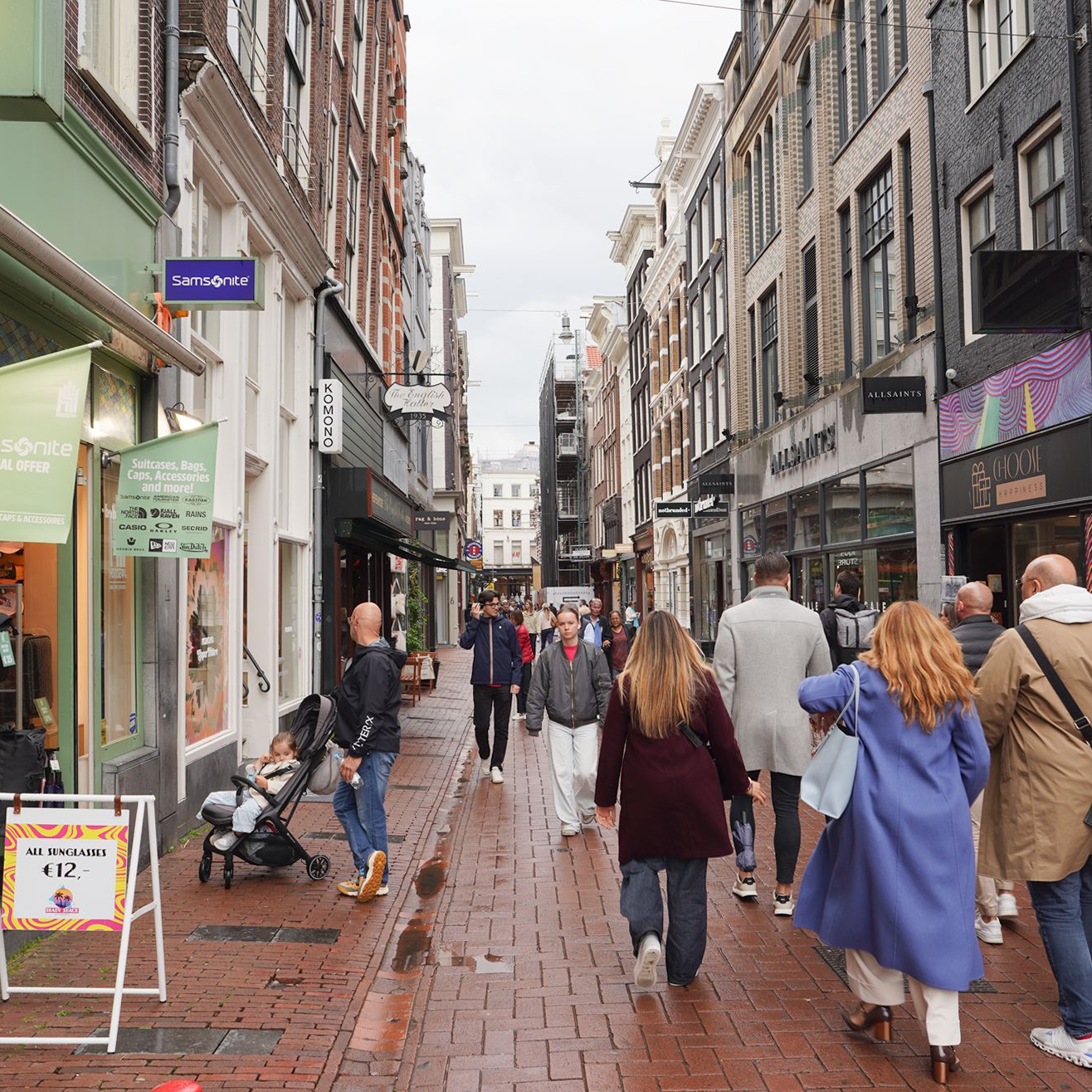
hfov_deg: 52.5
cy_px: 542
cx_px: 568
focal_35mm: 31
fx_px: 1106
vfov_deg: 52.5
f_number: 8
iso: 100
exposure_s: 1/100
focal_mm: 24
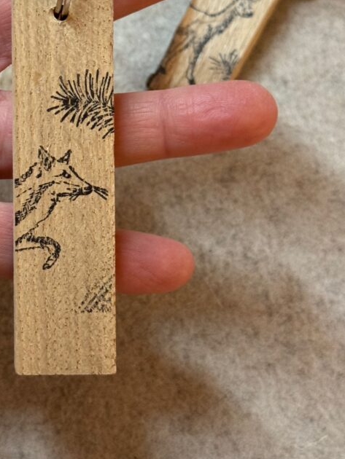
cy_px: 139
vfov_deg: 24.8
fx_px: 1036
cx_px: 69
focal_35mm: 78
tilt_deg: -65.7
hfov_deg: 18.7
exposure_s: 1/50
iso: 250
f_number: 1.78
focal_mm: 6.76
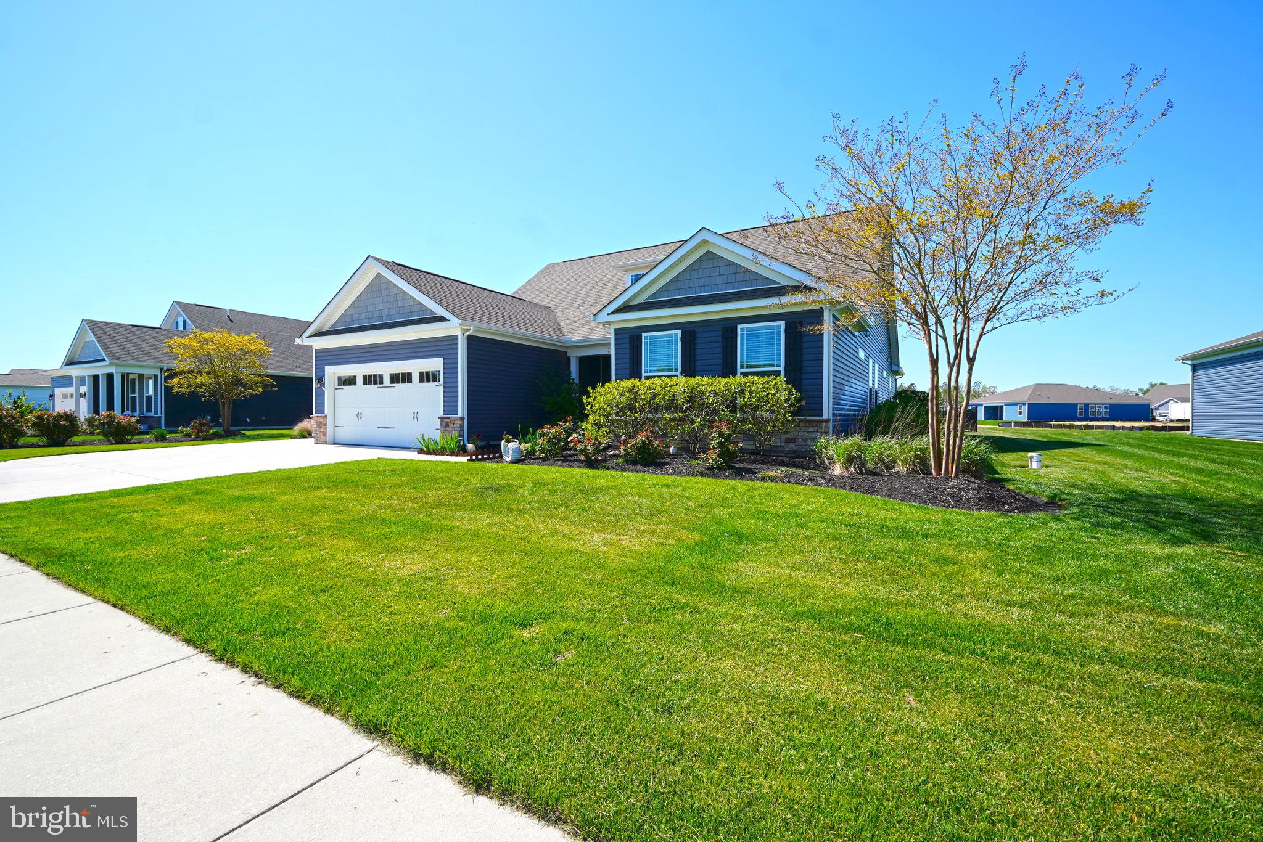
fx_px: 526
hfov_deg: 100.4
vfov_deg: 77.3
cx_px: 632
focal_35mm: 15
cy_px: 421
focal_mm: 10
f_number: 8
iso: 100
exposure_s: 1/200
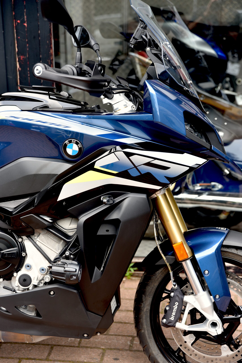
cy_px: 182
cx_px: 121
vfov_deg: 30.5
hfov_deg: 20.6
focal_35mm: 66
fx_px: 665
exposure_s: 1/60
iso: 100
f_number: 3.5
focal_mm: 66
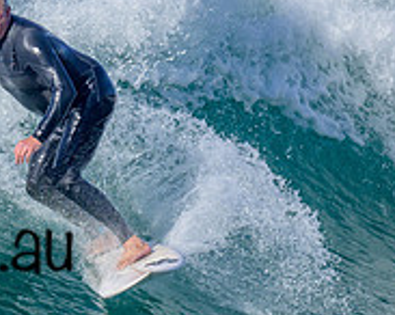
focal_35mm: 2703
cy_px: 265
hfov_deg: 0.7
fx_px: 31566
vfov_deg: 0.6
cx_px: -239
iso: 400
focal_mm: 800
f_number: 6.3
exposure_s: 1/2000
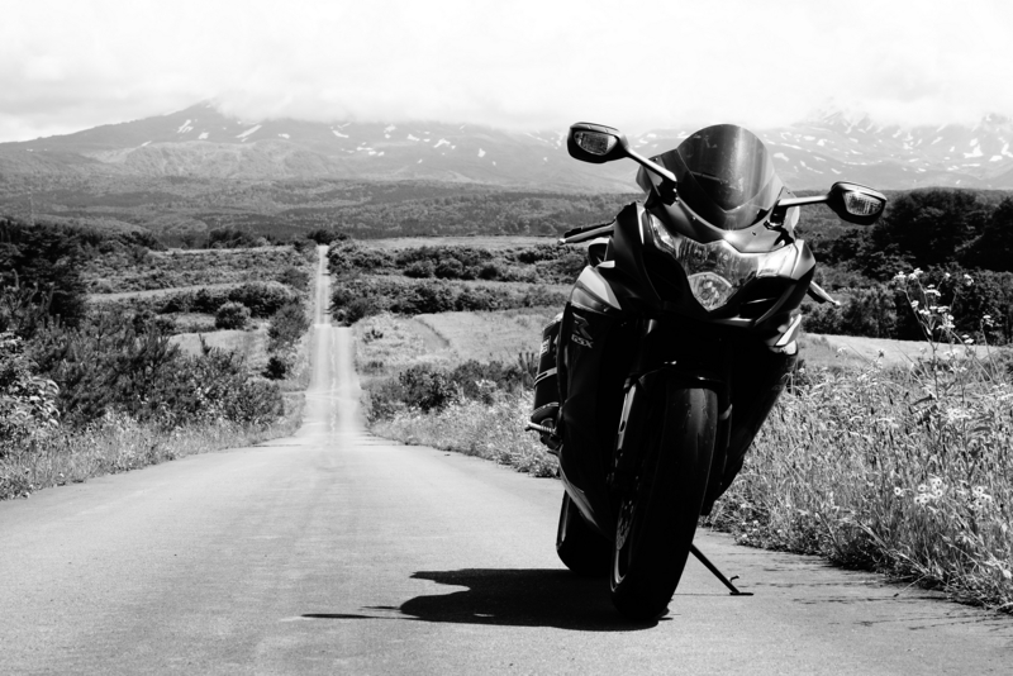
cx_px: 506
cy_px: 338
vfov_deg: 17.1
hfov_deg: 25.4
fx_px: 2252
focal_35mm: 80
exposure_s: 1/90
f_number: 16
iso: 200
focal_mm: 80
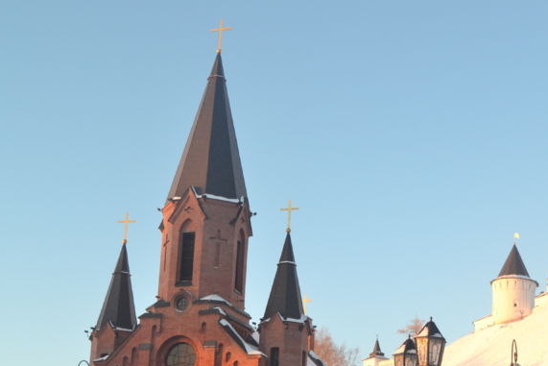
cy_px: 267
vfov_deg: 19.4
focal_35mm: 70
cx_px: 452
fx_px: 1066
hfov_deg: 28.1
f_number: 6.3
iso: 400
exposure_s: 1/160
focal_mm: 26
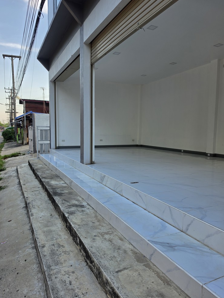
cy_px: 147
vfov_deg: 71.6
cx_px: 116
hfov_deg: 56.8
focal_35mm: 24
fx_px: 207
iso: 20
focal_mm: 6.5
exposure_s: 1/359
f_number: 1.4
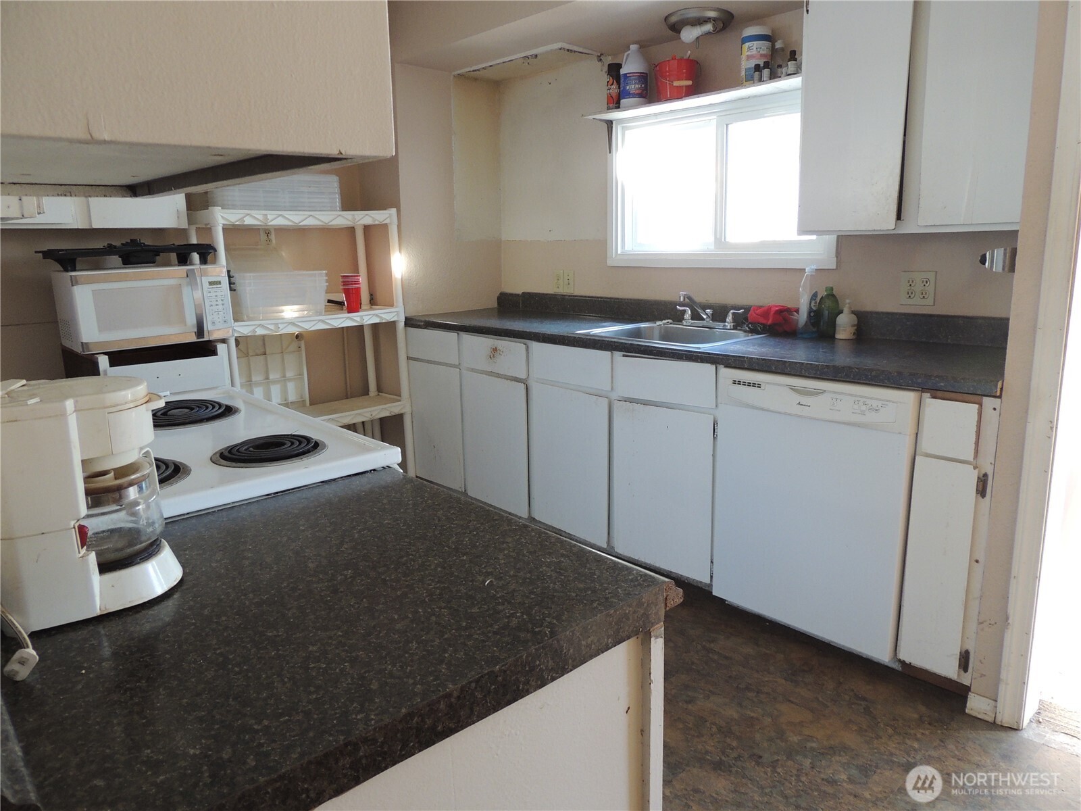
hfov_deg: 71.6
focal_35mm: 24
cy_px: 406
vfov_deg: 56.8
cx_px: 540
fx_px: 749
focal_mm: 4.3
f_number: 3
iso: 250
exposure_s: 1/30
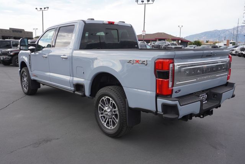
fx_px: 215
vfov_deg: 41.8
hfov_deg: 59.4
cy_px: 82
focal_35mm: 32
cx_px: 122
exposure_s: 1/100
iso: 100
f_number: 7.1
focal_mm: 21
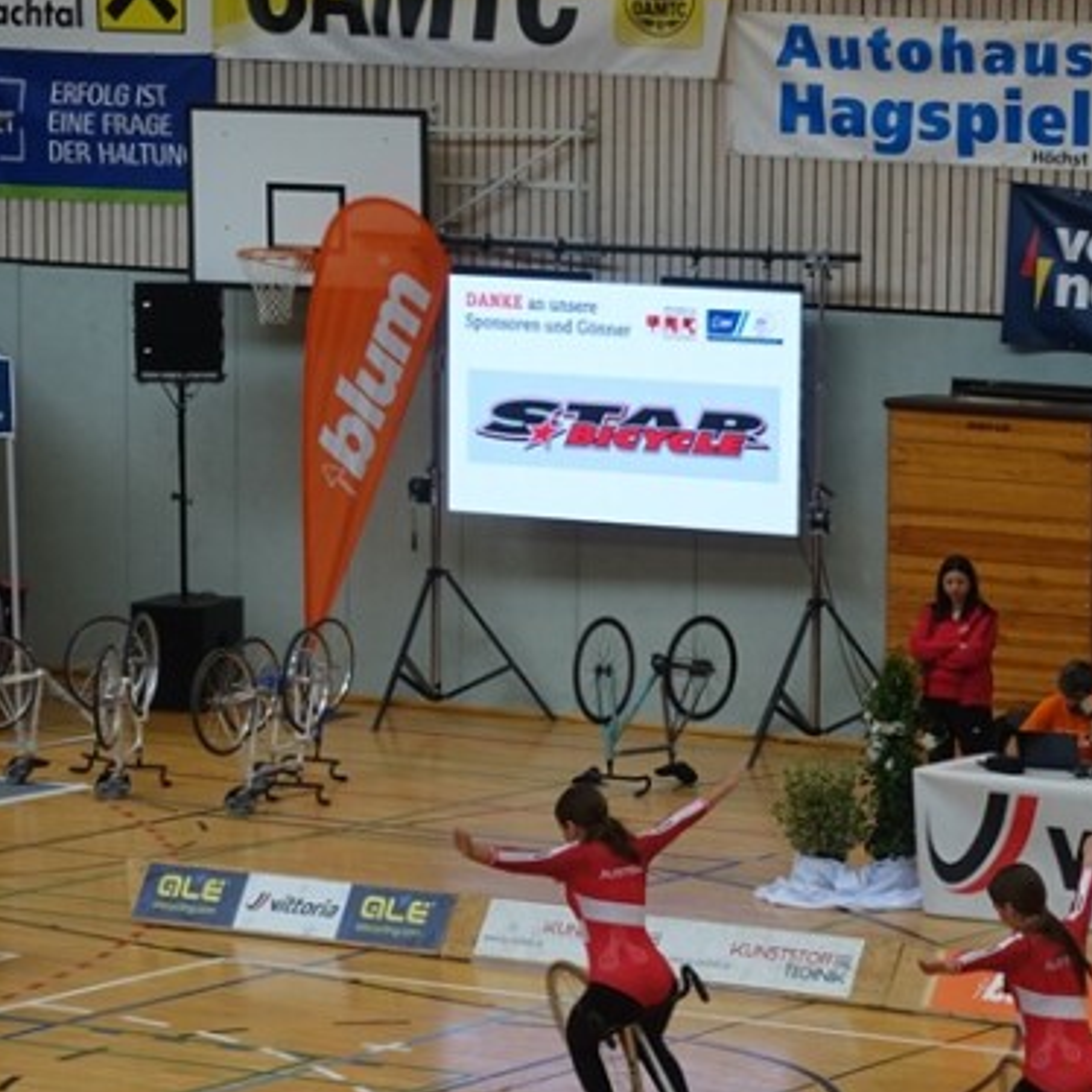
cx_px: 1206
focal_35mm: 163
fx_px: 5818
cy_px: 926
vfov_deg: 10.7
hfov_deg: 10.6
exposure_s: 1/80
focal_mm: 25.7
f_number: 4
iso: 125
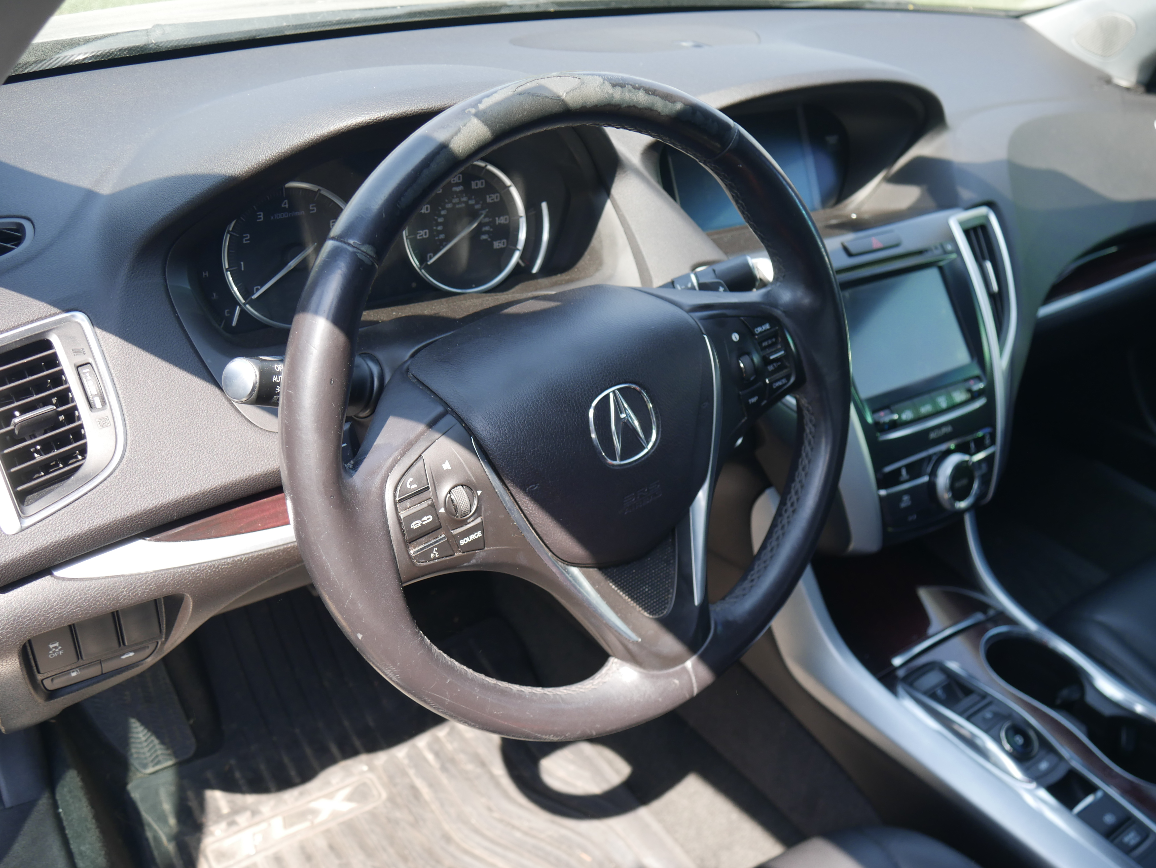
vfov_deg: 44.2
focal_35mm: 32
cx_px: 578
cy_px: 434
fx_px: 1069
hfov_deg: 56.8
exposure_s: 1/160
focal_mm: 16
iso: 200
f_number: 4.5
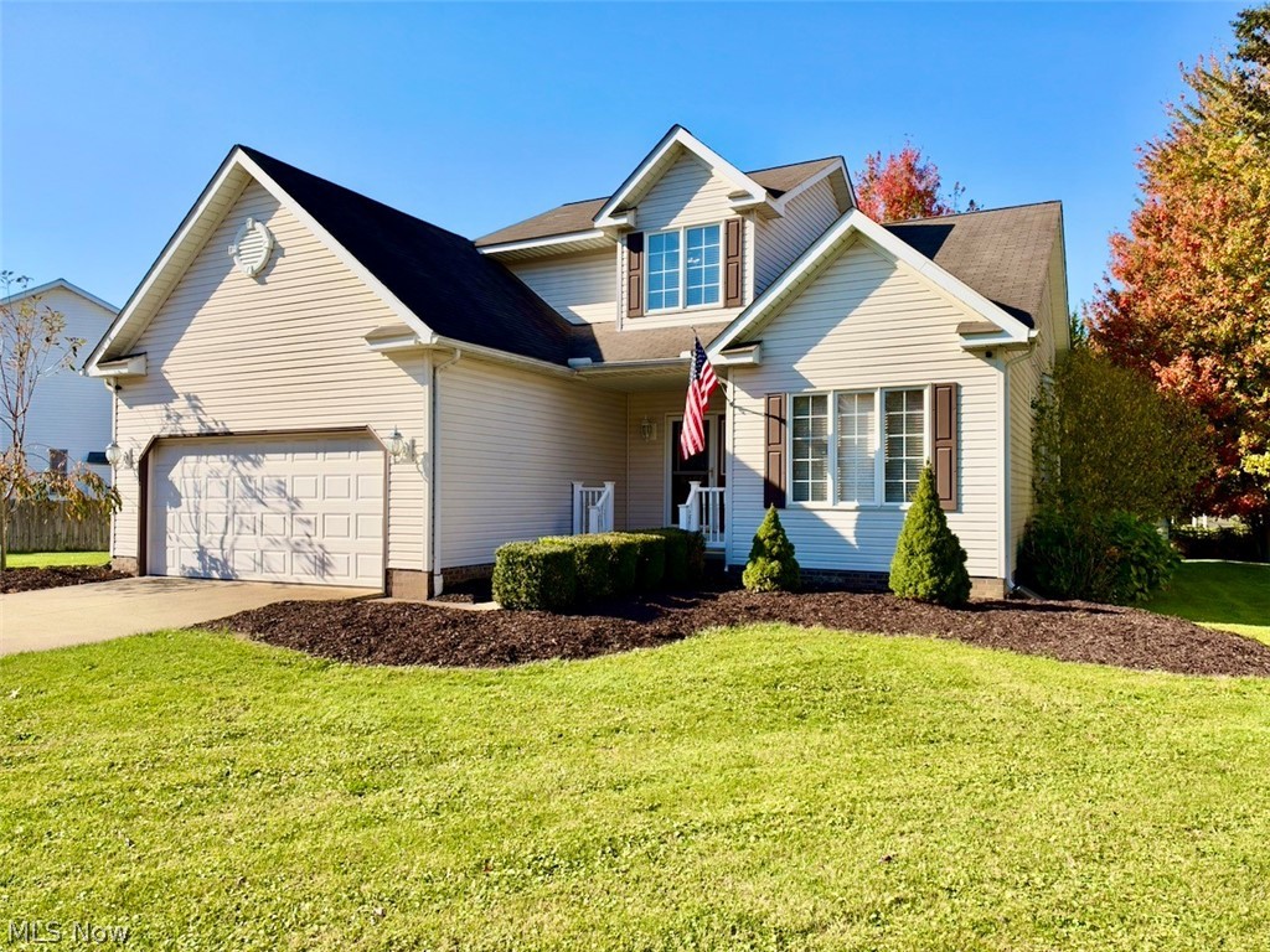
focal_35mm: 24
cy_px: 476
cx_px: 635
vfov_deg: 56.8
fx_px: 881
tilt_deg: +1.4
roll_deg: -0.3
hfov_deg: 71.6
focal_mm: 6.93
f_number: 1.8
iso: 64
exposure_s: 1/3378
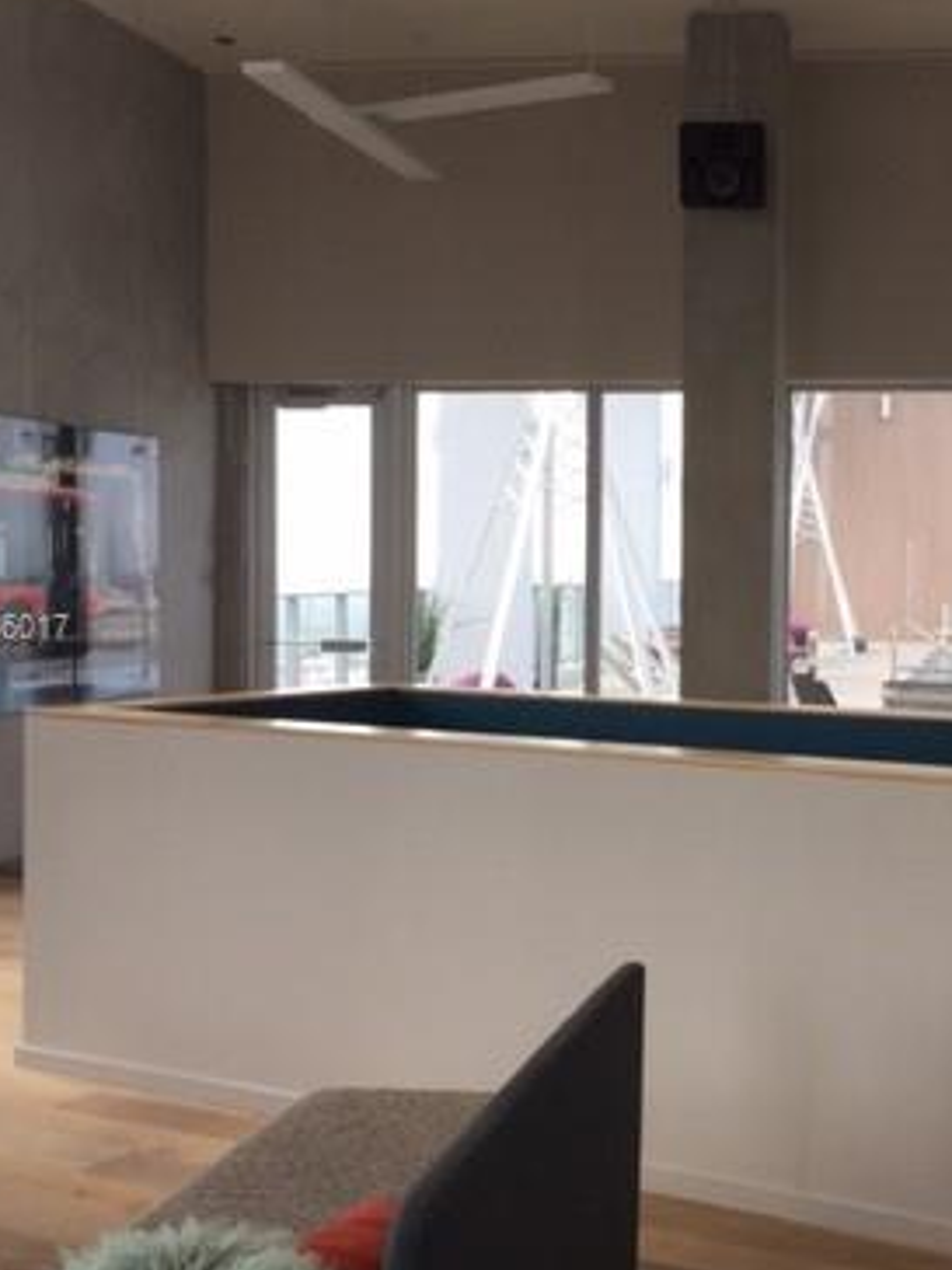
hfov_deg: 28.1
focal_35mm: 51
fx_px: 1870
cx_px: 739
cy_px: 632
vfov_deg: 37.5
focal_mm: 4.15
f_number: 2.2
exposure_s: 1/151
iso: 32
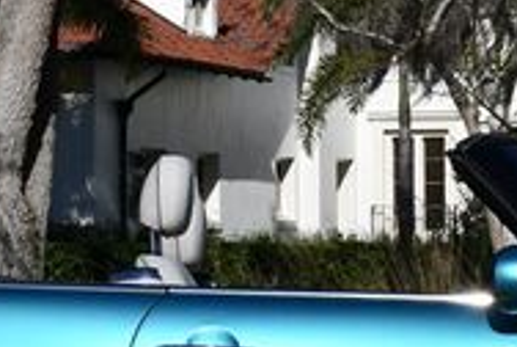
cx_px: 404
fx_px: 3136
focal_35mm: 218
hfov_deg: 9.4
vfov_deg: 6.3
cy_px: 234
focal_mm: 32
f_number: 9
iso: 100
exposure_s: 1/320
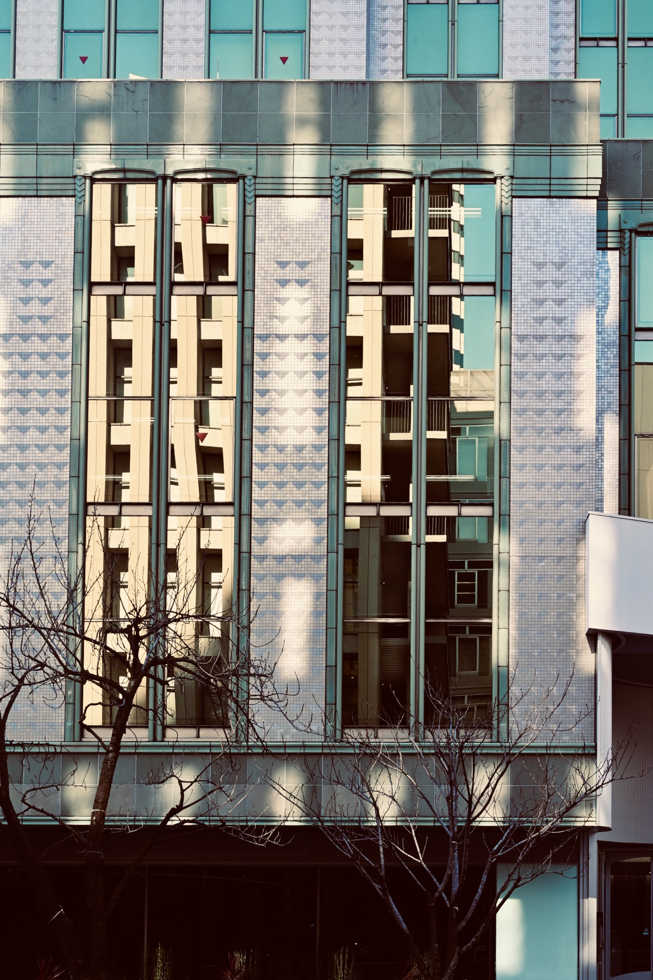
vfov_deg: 48.5
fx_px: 1088
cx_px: 326
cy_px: 490
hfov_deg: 33.4
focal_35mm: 40
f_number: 16
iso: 800
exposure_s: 1/125
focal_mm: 40
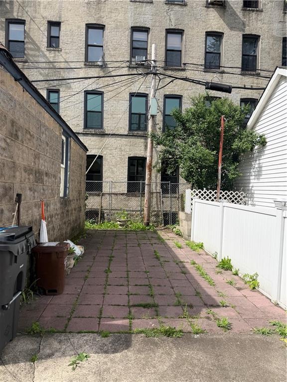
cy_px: 191
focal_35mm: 24
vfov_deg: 71.6
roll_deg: -1.5
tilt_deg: -1.2
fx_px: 265
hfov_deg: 56.8
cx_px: 144
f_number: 1.78
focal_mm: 6.76
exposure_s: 1/3584
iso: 80
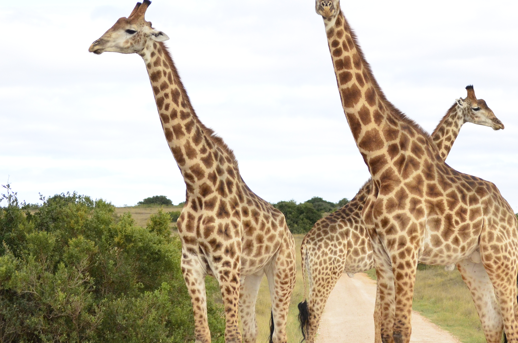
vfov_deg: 9.3
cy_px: 113
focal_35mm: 147
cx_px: 360
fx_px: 2109
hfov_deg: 14.0
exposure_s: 1/3200
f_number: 5.6
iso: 1600
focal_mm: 55
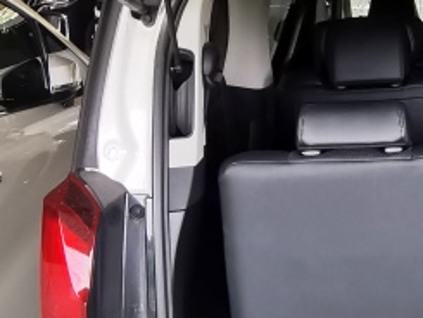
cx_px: 445
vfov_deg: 20.6
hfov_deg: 25.7
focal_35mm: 71
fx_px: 868
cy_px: 78
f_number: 2.2
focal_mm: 2.23
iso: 80
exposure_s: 1/100
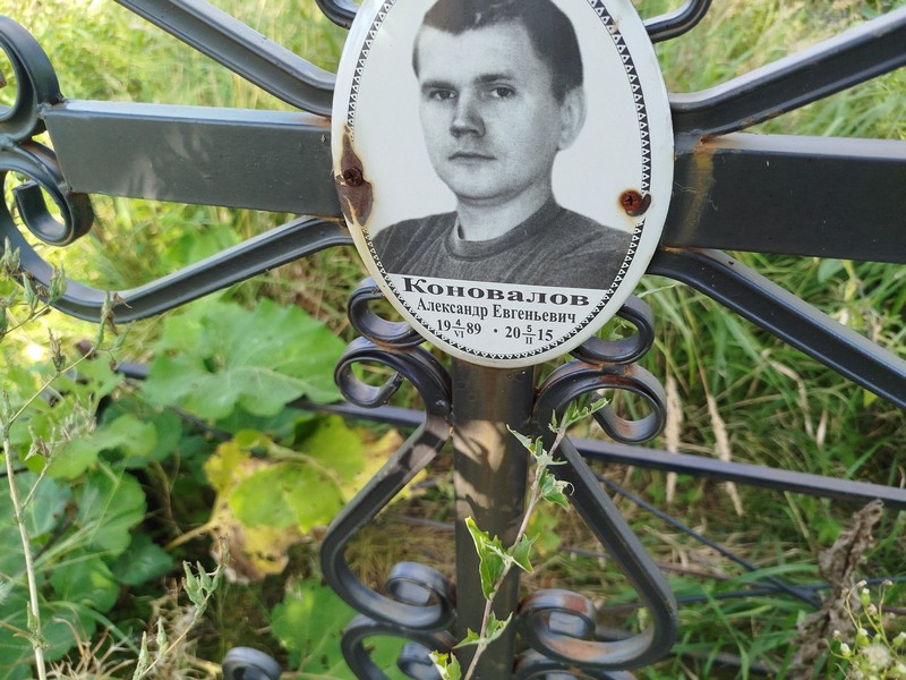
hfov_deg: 71.6
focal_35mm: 24
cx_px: 453
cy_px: 340
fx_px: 628
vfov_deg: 56.8
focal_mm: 5.31
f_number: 1.7
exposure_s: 1/140
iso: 50
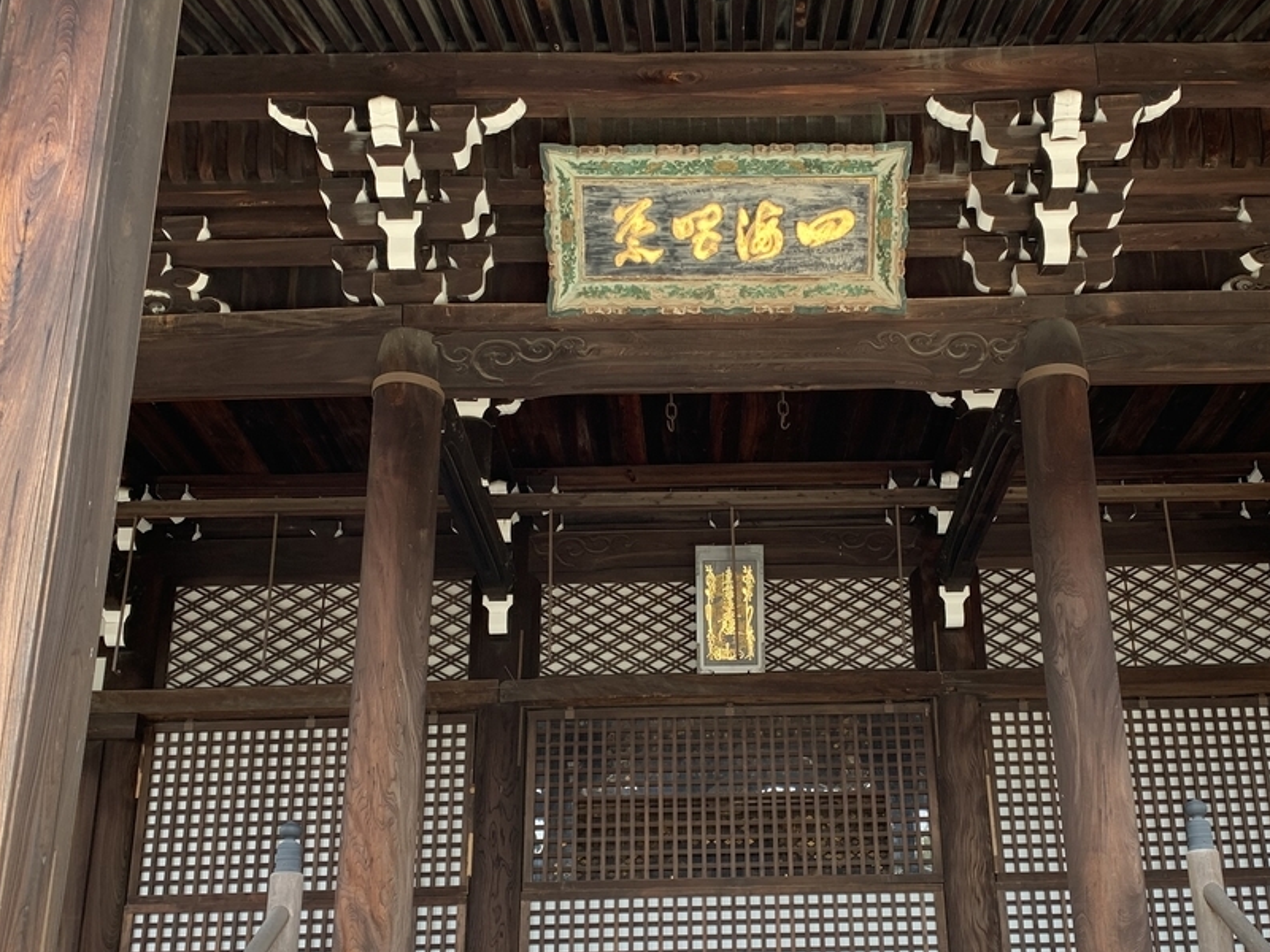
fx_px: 1431
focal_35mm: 39
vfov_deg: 36.7
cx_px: 745
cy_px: 573
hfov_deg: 47.7
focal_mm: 4.25
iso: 40
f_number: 1.8
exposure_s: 1/121
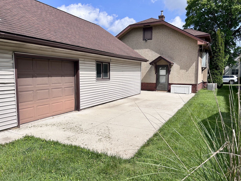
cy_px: 90
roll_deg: +0.0
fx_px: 181
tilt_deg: -5.6
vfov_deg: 53.1
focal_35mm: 26
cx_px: 120
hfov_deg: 67.3
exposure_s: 1/8000
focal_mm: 5.7
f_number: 1.5
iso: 50
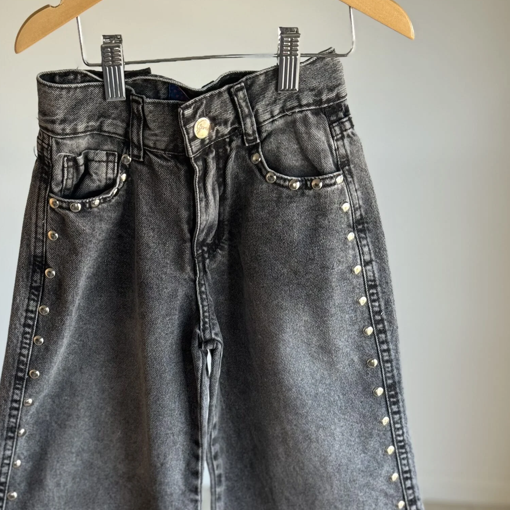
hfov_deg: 23.9
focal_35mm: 72
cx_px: 201
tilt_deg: -23.4
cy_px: 407
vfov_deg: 23.6
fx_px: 1200
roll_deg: +0.3
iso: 100
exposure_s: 1/121
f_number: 1.78
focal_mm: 6.76
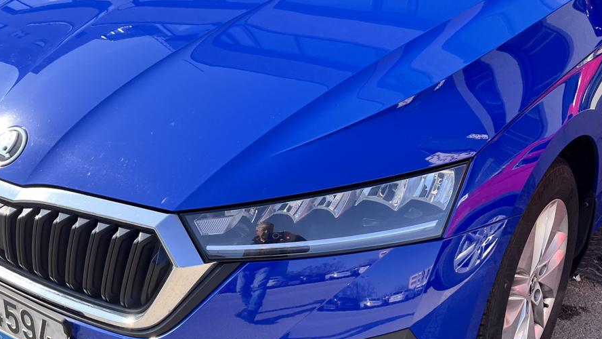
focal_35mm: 51
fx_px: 814
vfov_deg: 23.4
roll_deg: -2.8
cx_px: 318
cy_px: 113
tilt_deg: -20.7
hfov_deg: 40.6
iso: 50
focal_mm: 5.1
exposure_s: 1/898
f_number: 1.6
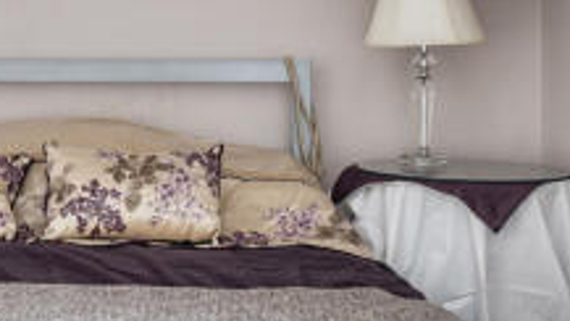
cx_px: 42
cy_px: -7
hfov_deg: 26.2
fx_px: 1179
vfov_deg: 15.2
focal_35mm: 78
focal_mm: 23
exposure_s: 1.3
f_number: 8
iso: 100
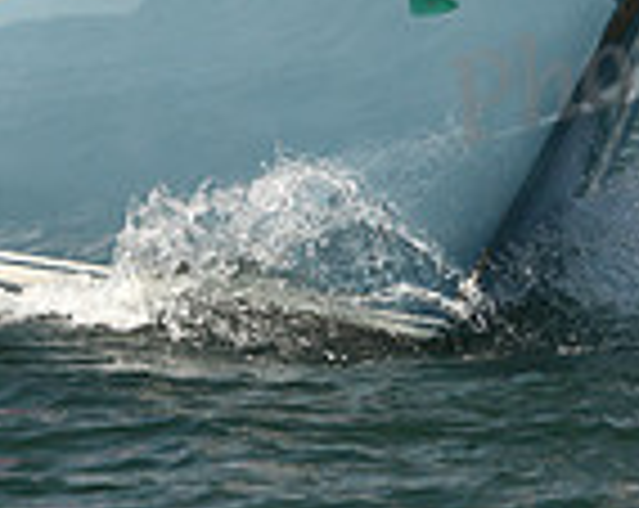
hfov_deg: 3.6
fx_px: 10154
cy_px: -142
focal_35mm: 538
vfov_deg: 2.9
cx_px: 220
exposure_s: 1/640
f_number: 5.6
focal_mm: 140
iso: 250
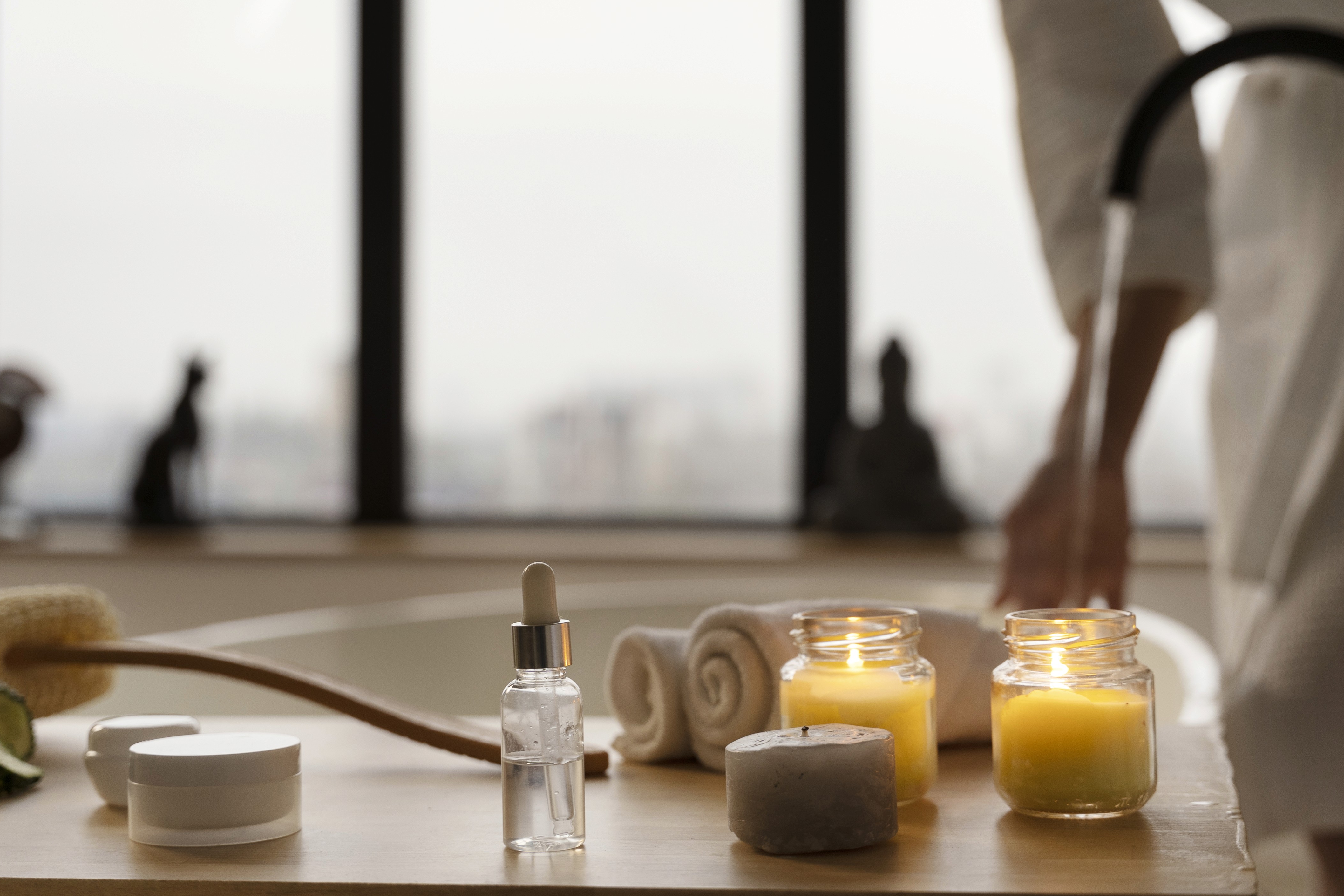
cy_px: 333
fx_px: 2288
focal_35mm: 61
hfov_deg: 32.7
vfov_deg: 22.1
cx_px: 730
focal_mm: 43.2
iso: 500
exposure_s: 1/80
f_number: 2.8
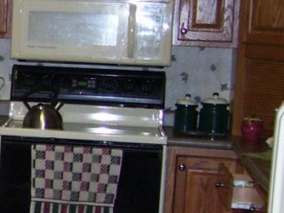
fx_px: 1164
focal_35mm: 142
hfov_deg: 12.7
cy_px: 177
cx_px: -213
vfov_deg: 10.4
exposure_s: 1/60
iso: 160
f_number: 2.7
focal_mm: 6
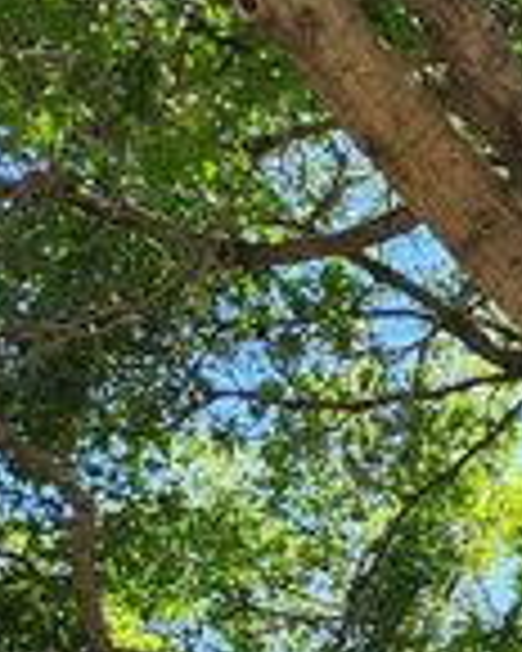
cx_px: 1098
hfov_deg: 12.7
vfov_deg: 16.1
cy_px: 1122
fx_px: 1989
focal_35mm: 103
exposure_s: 1/375
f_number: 1.8
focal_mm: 5.54
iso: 25
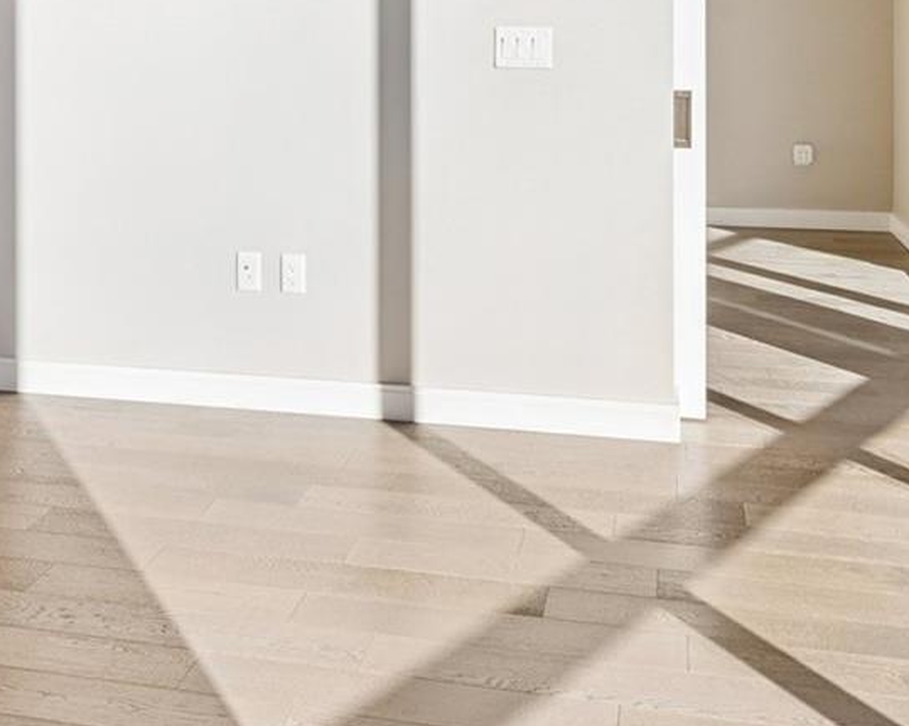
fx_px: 1049
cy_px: 25
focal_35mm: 39
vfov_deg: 35.2
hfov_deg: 46.8
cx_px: 442
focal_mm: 14
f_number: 10
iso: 400
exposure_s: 1/200
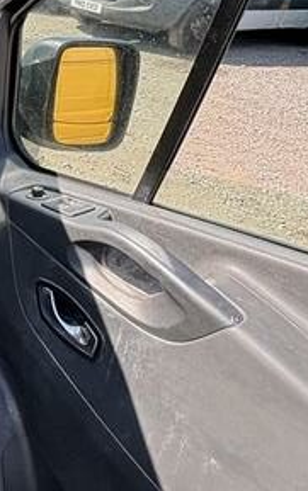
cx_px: -165
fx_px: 617
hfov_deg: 22.5
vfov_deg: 42.4
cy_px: 138
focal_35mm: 46
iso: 64
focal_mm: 2.22
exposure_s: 1/328
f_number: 2.2
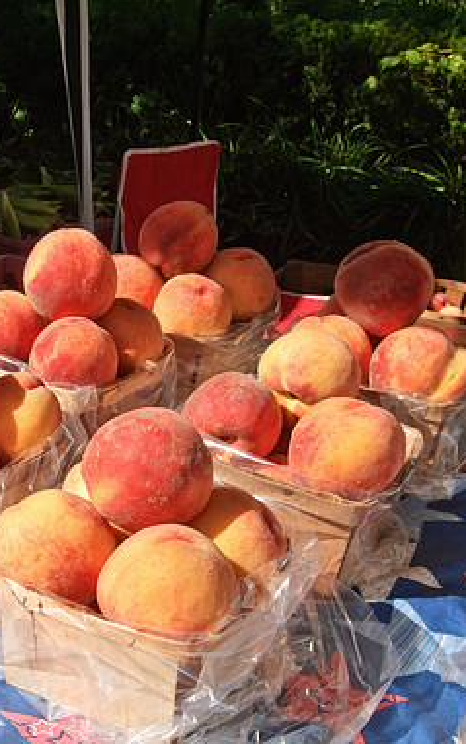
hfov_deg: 23.7
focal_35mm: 51
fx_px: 1036
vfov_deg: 39.6
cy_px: 373
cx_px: -53
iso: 100
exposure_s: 1/60
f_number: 22
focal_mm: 22
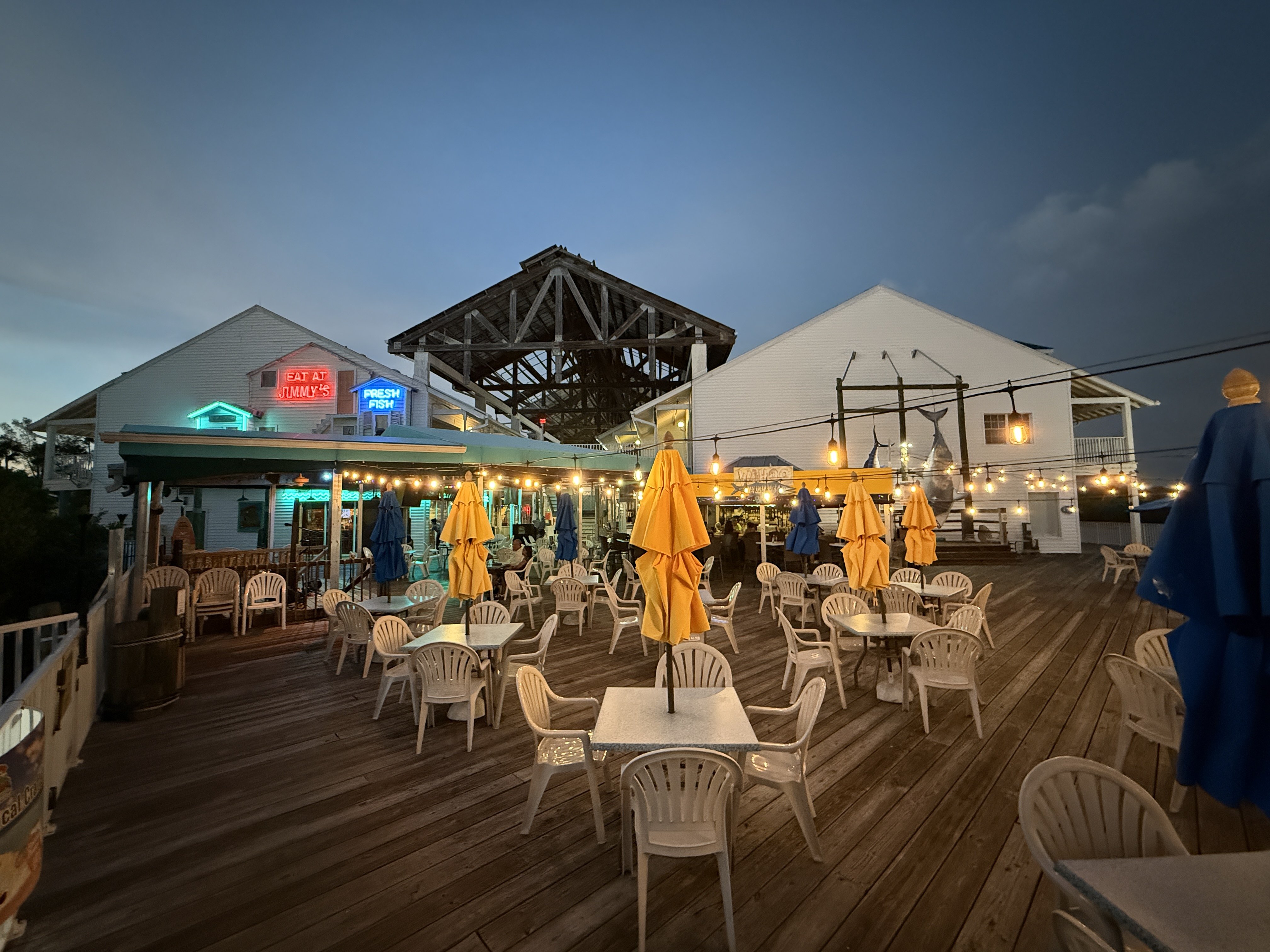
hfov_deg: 102.1
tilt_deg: +3.6
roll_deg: +0.4
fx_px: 514
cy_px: 476
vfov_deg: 85.7
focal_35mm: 14
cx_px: 635
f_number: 2.2
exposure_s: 1/40
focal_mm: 2.22
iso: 1000
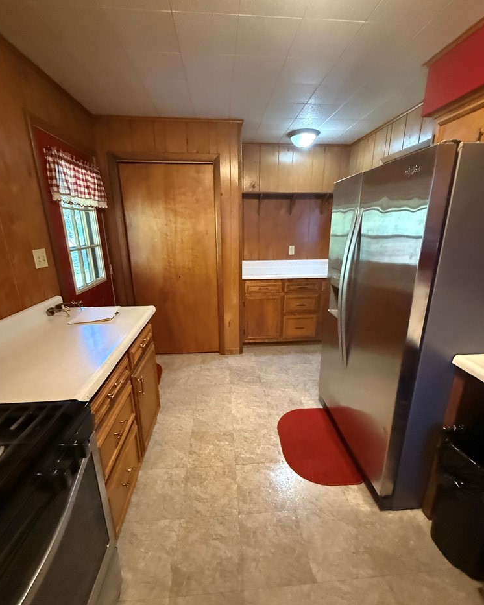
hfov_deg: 84.0
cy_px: 305
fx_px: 269
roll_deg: -0.1
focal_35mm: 15
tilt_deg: -15.9
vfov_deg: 96.8
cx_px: 240
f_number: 2.2
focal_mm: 2.22
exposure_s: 1/60
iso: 1250
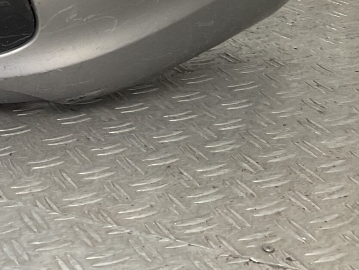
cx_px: -176
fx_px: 923
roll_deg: +3.8
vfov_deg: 15.4
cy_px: -125
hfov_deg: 19.3
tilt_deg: -13.6
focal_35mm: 89
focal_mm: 3
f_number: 1.8
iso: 16
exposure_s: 1/138
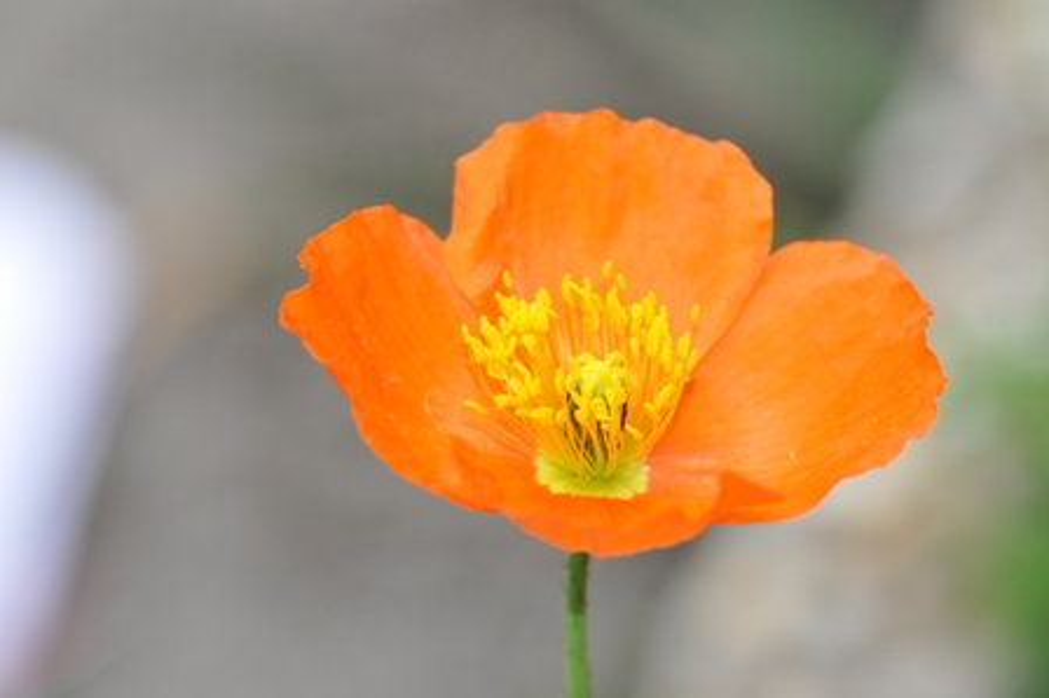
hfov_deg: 15.2
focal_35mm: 135
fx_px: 3931
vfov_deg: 10.1
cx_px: 524
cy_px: 349
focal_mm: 90
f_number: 9
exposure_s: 1/200
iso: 400
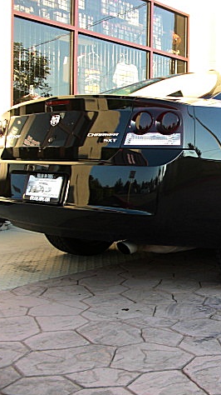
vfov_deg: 39.2
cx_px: 229
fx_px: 553
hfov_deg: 21.7
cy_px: 199
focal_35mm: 53
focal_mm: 6.3
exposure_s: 1/100
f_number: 2.8
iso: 50
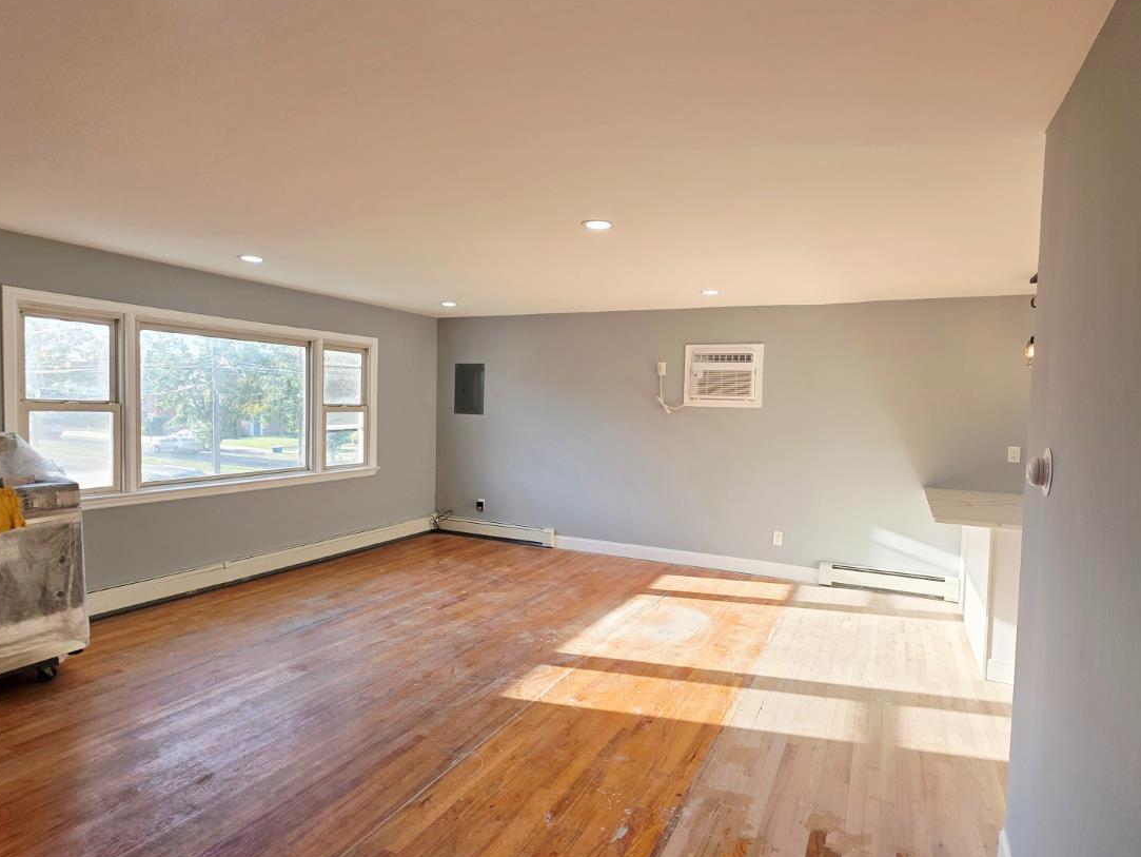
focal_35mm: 18
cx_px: 606
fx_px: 594
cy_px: 442
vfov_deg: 71.6
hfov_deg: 87.6
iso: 40
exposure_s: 1/286
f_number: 1.9
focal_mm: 2.2
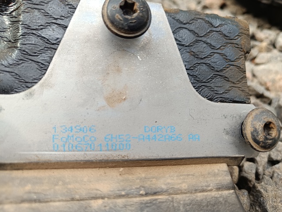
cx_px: 141
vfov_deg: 56.8
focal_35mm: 24
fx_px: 196
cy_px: 106
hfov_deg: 71.6
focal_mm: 5.59
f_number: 1.88
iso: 52
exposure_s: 1/102
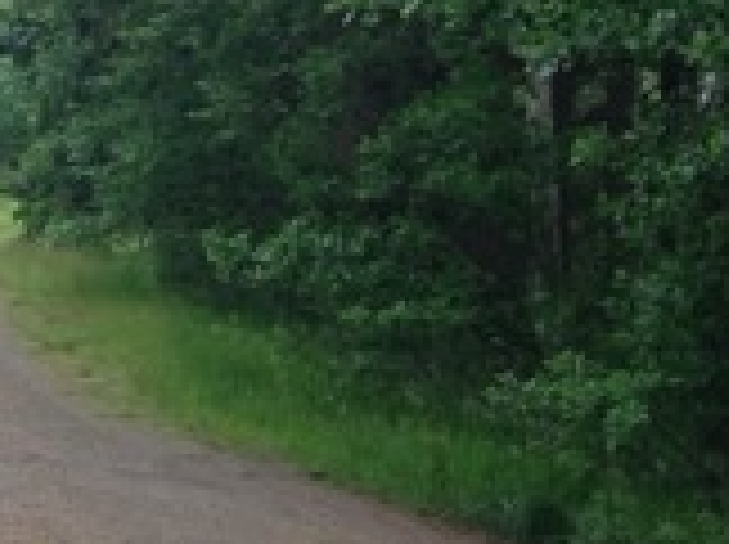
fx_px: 2229
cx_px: 356
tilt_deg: -5.3
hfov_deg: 18.6
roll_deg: -1.8
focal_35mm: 106
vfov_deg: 13.9
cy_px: 337
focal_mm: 4.12
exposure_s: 1/120
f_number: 2.4
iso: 50
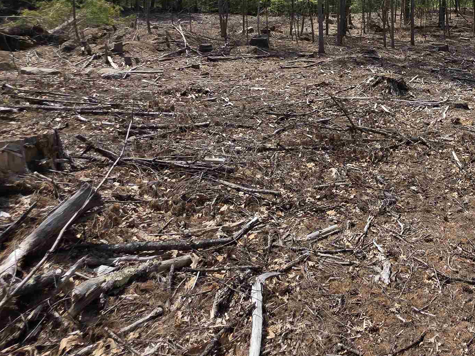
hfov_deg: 54.2
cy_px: 24
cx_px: 423
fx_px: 398
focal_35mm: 29
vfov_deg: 43.3
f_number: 1.9
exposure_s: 1/2186
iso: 40
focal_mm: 2.2
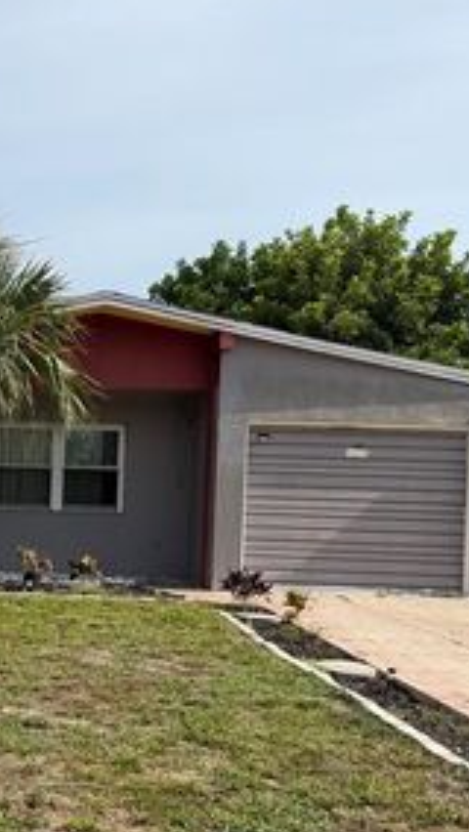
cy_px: 523
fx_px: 1016
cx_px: -44
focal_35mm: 46
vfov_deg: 44.2
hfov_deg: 24.3
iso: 80
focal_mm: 6.76
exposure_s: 1/4975
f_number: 1.78
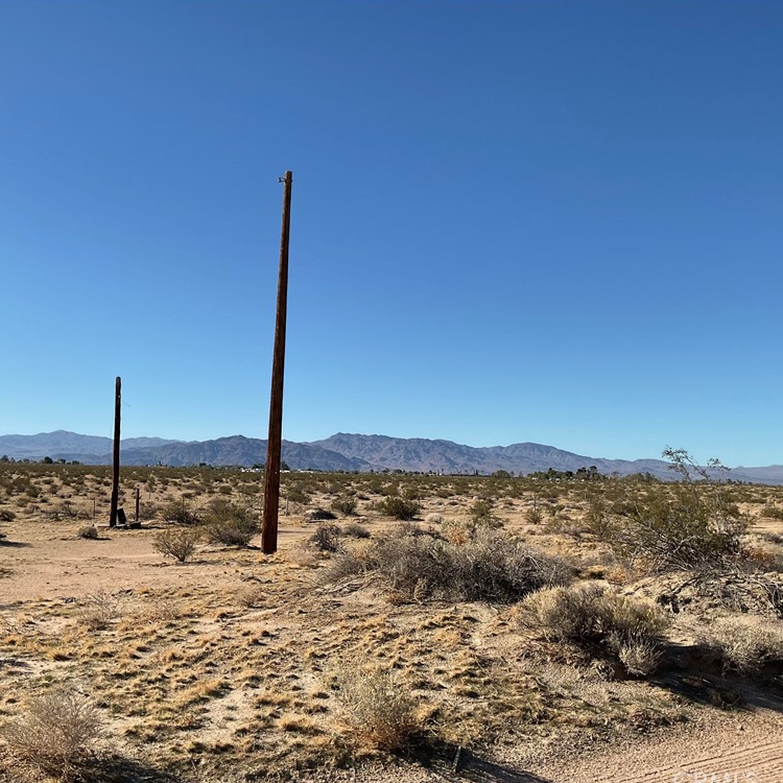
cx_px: 349
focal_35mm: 35
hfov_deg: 47.1
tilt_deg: +3.5
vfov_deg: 47.2
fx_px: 896
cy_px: 396
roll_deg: -2.5
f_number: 1.8
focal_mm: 3
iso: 16
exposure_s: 1/2667
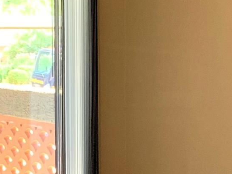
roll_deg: +0.9
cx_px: 77
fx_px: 952
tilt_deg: -2.2
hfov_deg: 13.9
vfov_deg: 10.4
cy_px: 79
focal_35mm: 142
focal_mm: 4.25
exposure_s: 1/60
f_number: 1.8
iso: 80
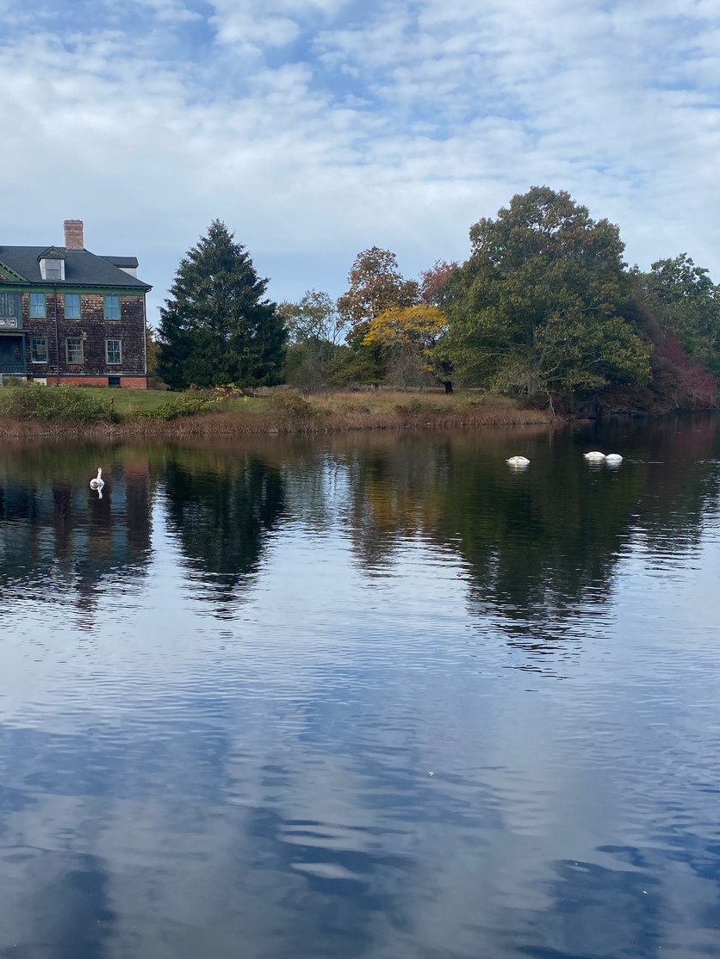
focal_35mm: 35
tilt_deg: -5.2
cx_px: 320
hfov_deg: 40.7
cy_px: 476
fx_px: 970
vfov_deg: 52.6
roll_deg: -0.3
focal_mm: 4.25
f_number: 1.8
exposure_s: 1/1927
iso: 32
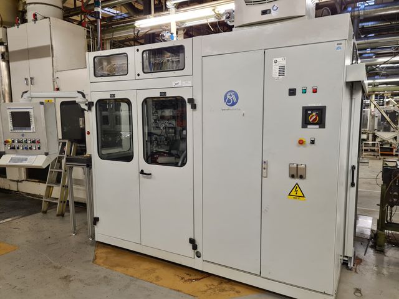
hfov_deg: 67.3
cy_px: 150
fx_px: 300
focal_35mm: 26
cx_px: 200
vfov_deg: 53.1
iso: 160
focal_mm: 5.4
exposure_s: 1/50
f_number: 1.8
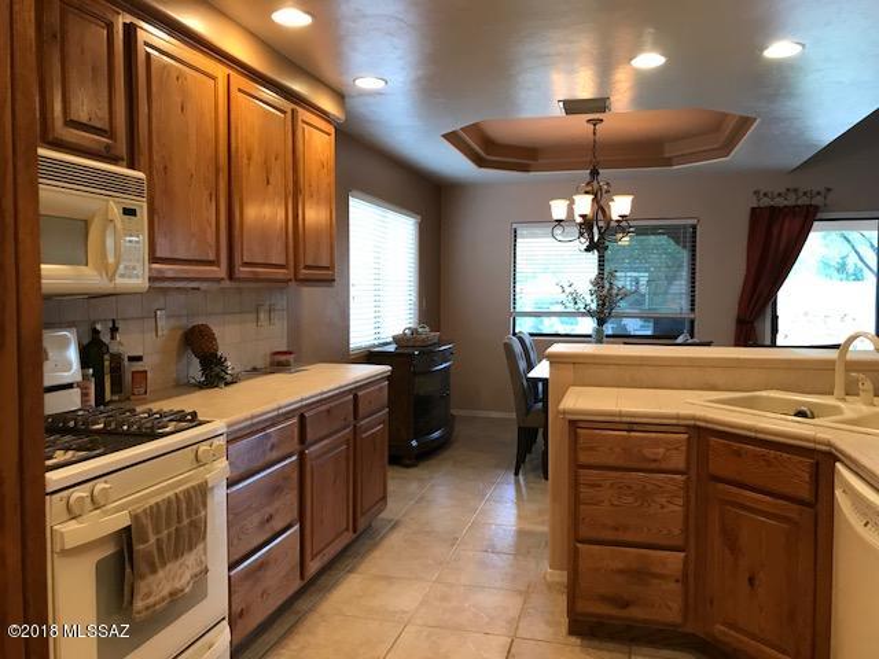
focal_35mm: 28
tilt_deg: -2.6
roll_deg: +0.3
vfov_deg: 49.7
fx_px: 711
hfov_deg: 63.4
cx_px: 440
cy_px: 330
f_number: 1.8
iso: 40
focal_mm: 3.99
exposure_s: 1/30
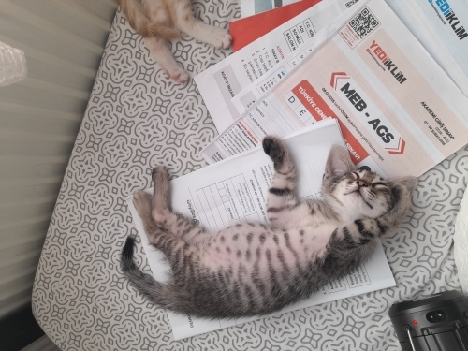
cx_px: 234
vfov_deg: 54.9
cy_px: 176
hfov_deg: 69.4
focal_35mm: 25
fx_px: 338
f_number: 2
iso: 50
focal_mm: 4.6
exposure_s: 1/50
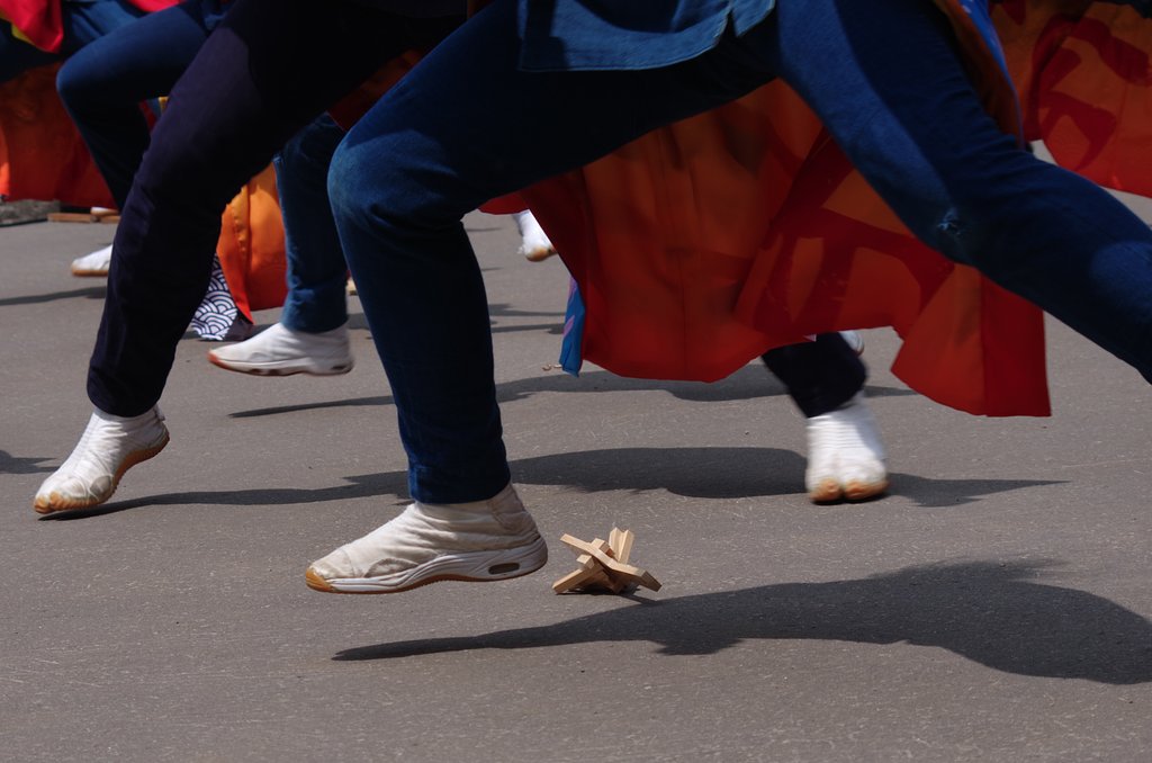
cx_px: 576
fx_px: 3353
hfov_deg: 19.5
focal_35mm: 105
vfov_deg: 13.0
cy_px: 382
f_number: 8
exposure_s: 1/200
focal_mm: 70
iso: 200
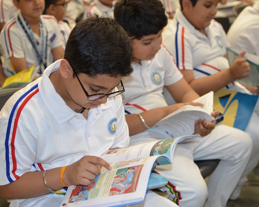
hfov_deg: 31.2
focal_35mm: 61
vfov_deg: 25.2
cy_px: 105
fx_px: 464
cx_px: 126
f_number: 2.8
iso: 1000
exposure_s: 1/60
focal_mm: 35
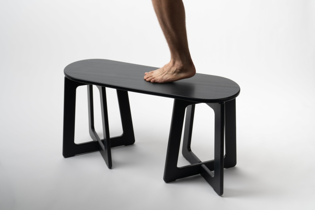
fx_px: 411
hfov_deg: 41.9
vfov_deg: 28.6
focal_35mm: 47
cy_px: 105
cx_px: 158
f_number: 20
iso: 80
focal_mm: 47
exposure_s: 1/80
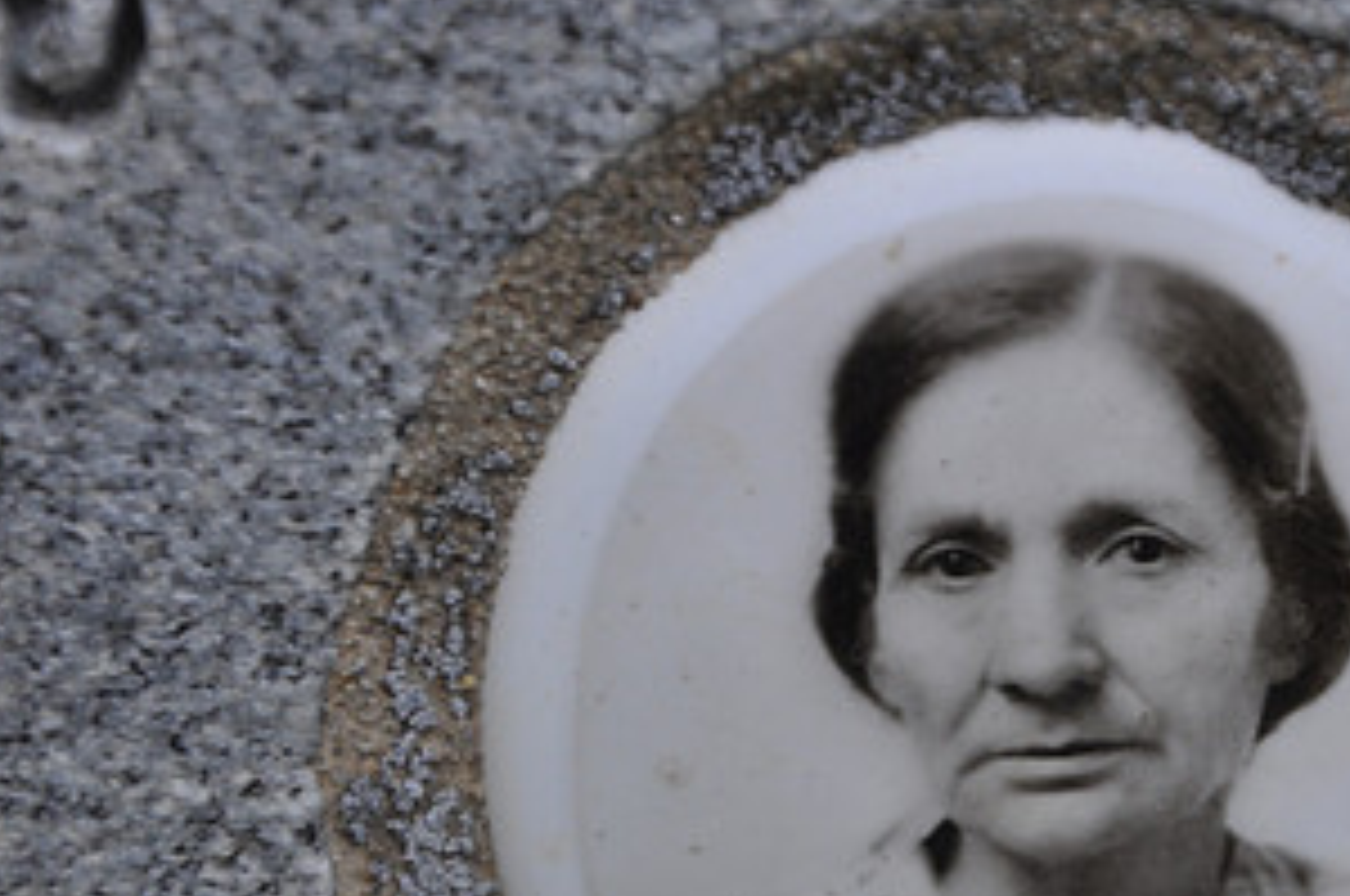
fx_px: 11418
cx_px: 1094
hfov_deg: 6.8
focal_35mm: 305
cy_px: 786
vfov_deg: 4.5
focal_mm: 105
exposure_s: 1/125
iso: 280
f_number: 5.6
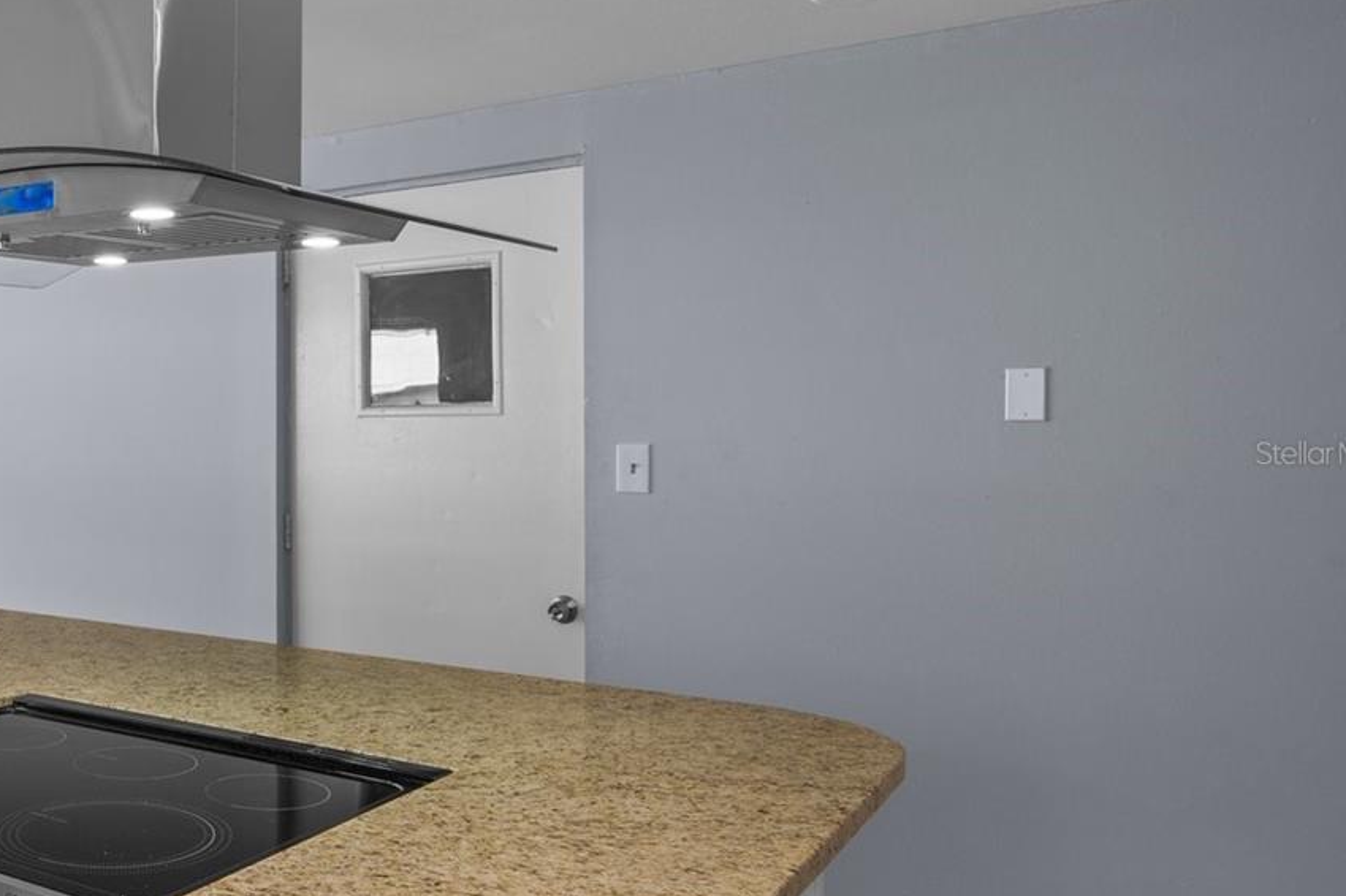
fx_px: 1196
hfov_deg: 51.7
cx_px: 130
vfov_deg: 41.1
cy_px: 453
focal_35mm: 32
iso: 320
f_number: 8
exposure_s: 1.6
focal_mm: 17
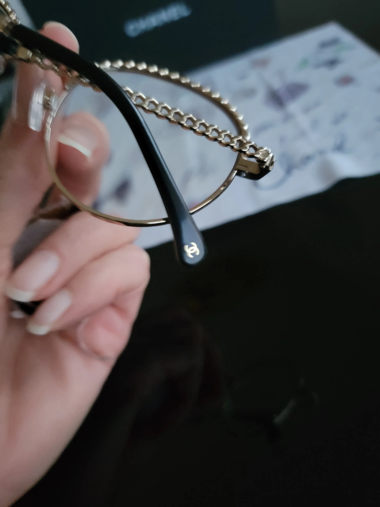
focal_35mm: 24
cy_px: 254
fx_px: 351
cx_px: 190
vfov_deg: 71.6
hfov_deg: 56.8
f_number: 1.8
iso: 1250
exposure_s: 1/24
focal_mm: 6.7
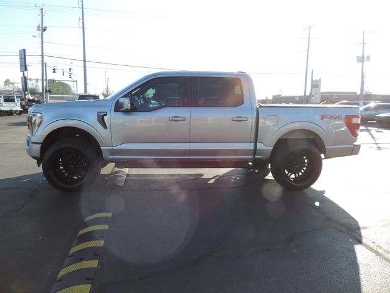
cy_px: 146
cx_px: 195
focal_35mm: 24
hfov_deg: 71.6
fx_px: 270
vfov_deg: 56.8
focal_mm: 4.3
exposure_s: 1/400
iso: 80
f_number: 3
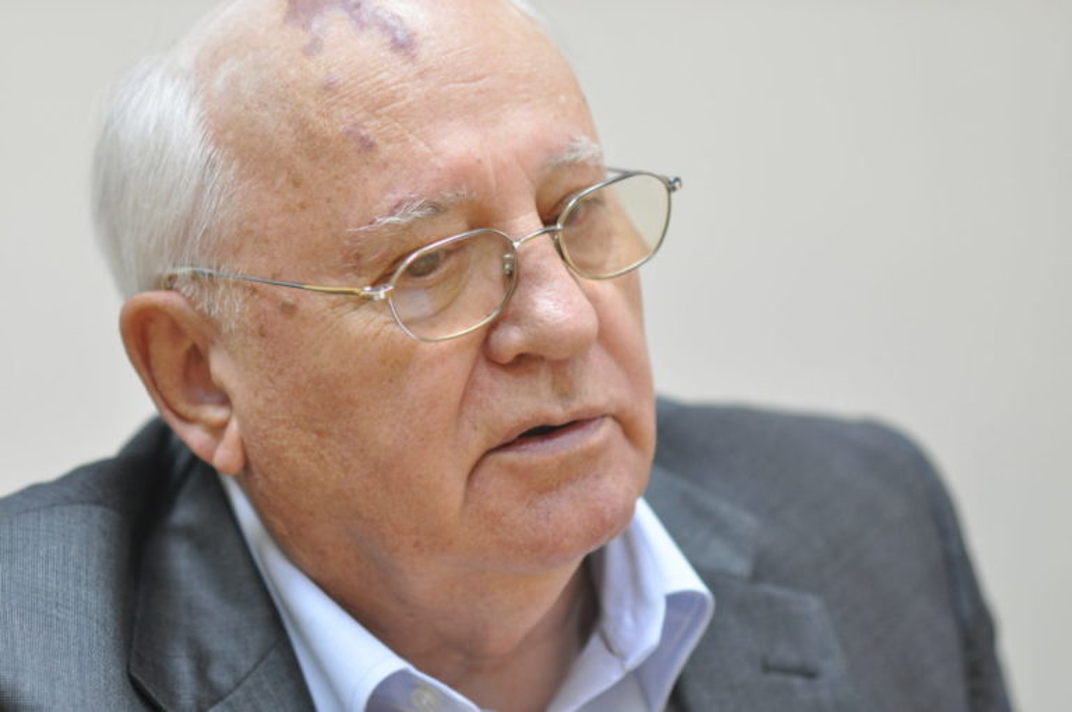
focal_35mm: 128
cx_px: 536
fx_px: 3792
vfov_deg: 10.7
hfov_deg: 16.1
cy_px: 356
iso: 800
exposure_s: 1/100
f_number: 2.5
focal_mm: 85
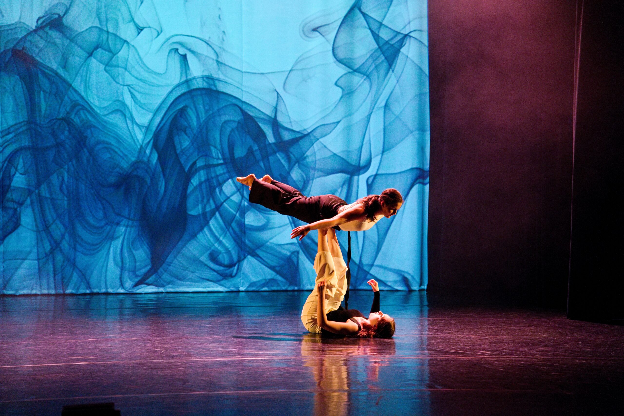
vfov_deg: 18.2
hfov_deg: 27.0
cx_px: 312
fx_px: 1300
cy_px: 208
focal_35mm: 75
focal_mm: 75
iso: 4000
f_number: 2.8
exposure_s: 1/200
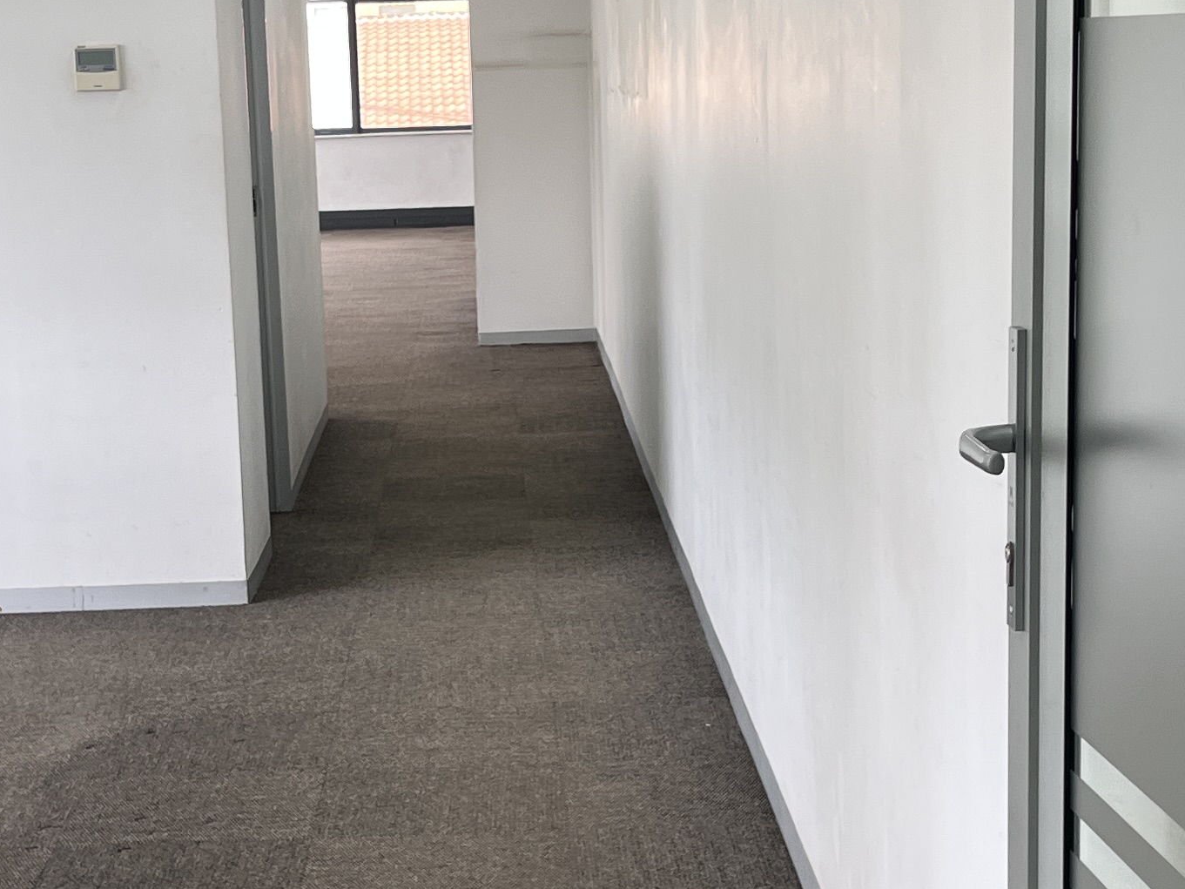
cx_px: 454
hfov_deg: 25.3
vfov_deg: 19.1
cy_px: 625
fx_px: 2636
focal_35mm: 77
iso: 32
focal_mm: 5.1
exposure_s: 1/109
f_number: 1.6
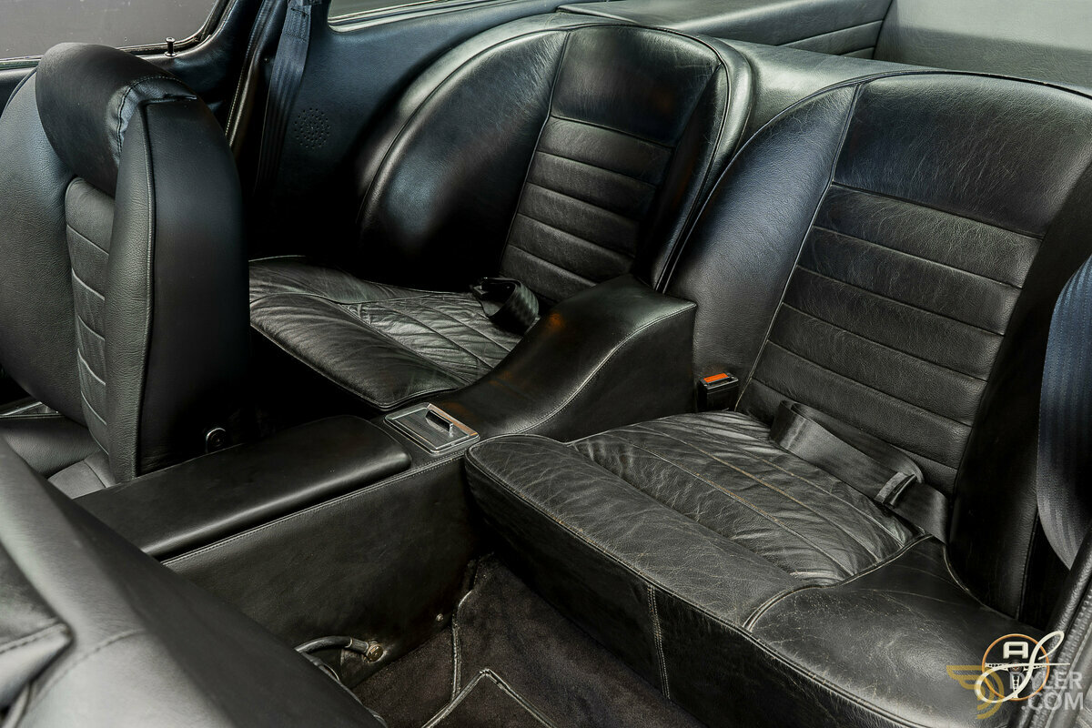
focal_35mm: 32
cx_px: 546
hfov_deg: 58.7
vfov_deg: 41.1
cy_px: 364
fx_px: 971
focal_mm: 32
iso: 250
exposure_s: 13
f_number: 11
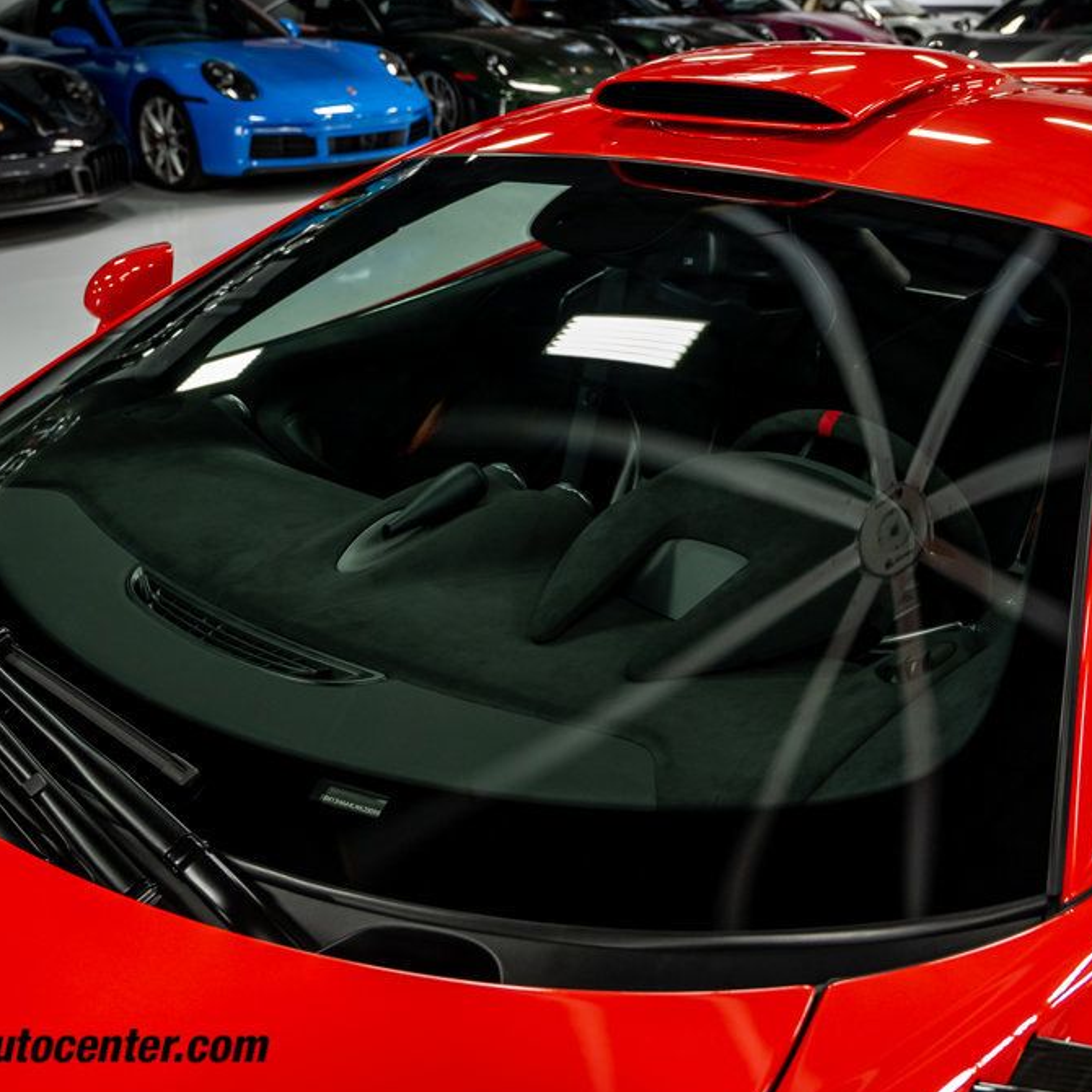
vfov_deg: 44.9
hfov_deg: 44.9
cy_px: 550
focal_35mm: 37
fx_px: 1321
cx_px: 593
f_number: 5
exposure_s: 1/60
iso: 800
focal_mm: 28.5
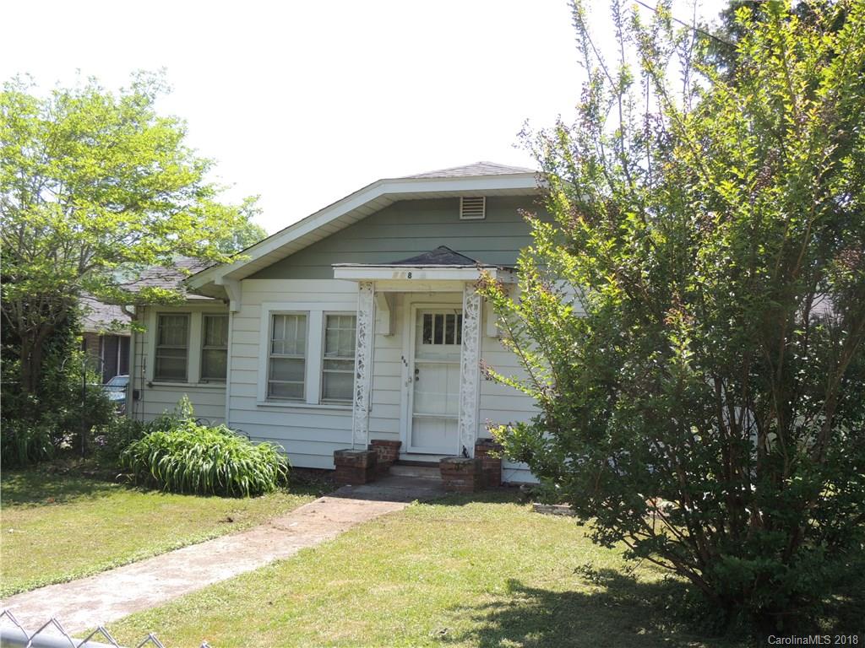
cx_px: 432
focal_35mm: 35
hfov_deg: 52.6
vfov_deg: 40.7
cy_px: 324
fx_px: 875
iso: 100
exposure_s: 1/400
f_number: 3.3
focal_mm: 6.2
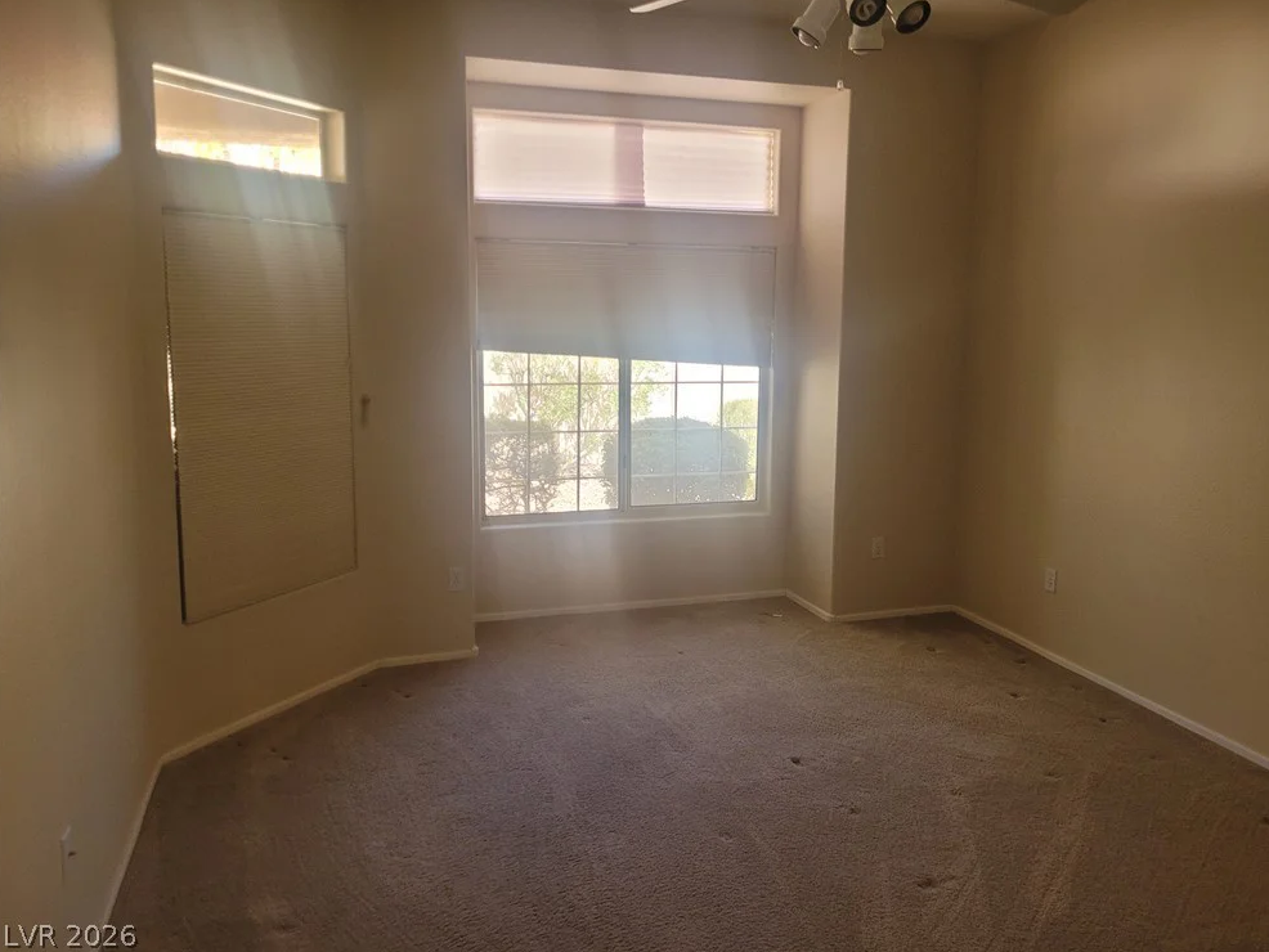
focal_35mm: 27
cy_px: 463
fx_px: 990
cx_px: 655
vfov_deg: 51.4
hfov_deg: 65.3
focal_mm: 5.4
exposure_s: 1/40
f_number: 1.8
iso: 200
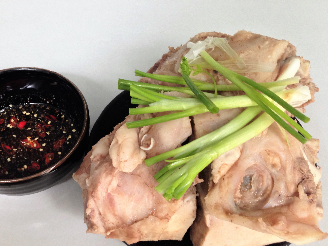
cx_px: 140
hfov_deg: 45.6
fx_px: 388
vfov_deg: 35.0
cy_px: 152
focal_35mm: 41
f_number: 2.4
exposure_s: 1/20
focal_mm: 4.12
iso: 125
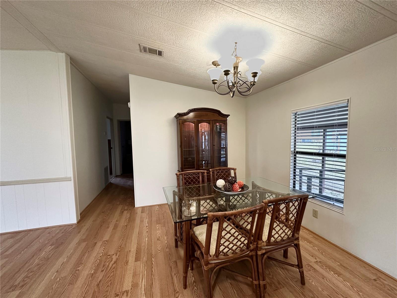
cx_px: 198
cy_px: 149
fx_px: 161
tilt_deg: -4.0
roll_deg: +0.7
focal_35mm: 14
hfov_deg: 102.1
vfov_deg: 85.7
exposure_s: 1/120
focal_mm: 2.22
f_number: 2.2
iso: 250
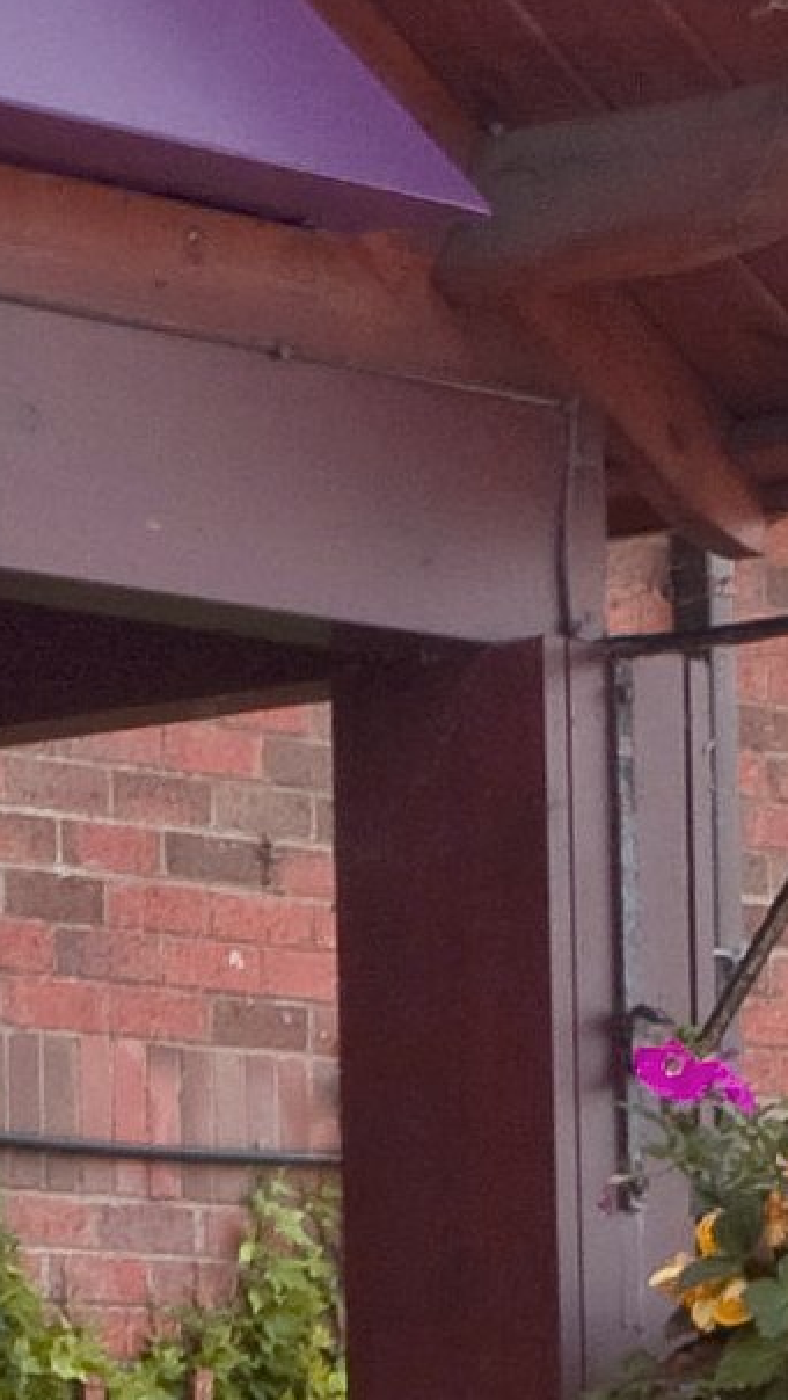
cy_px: 510
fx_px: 8130
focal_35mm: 219
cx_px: 684
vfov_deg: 9.8
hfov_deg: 5.5
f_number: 11
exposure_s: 1/50
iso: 200
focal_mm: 28
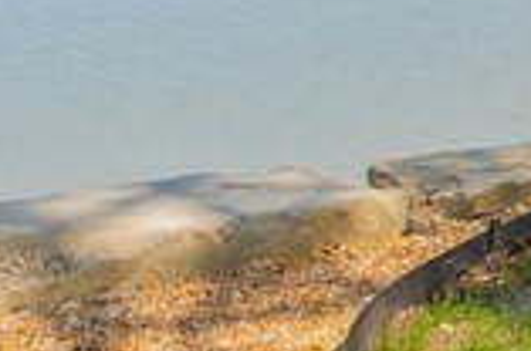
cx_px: 996
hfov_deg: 16.9
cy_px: -211
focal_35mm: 97
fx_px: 1428
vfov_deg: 13.1
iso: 100
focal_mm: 14
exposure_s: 1/400
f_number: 9
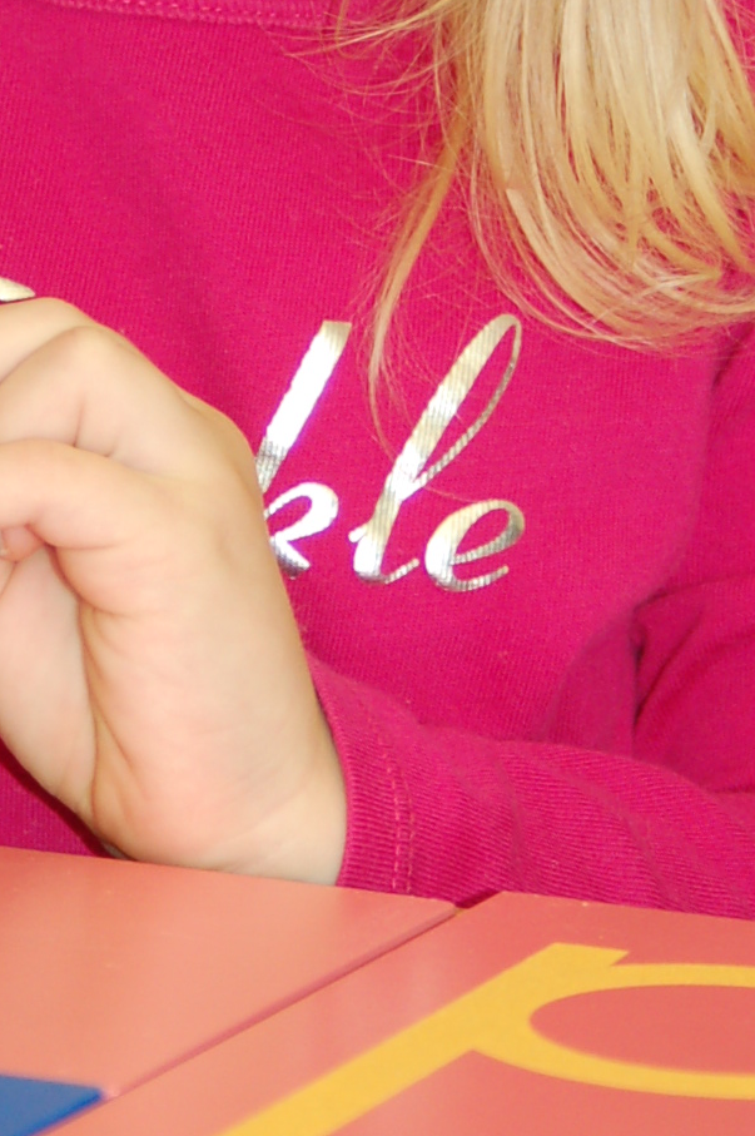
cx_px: 64
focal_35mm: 219
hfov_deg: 6.2
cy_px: 113
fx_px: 6902
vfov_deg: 9.4
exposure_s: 1/60
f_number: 4
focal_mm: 44
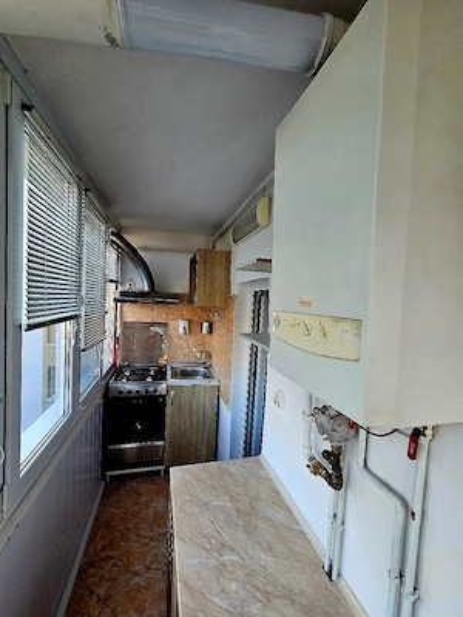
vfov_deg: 106.2
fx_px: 232
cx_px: 232
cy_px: 308
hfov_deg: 89.9
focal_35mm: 13
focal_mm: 2.2
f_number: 2.2
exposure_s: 1/370
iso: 200
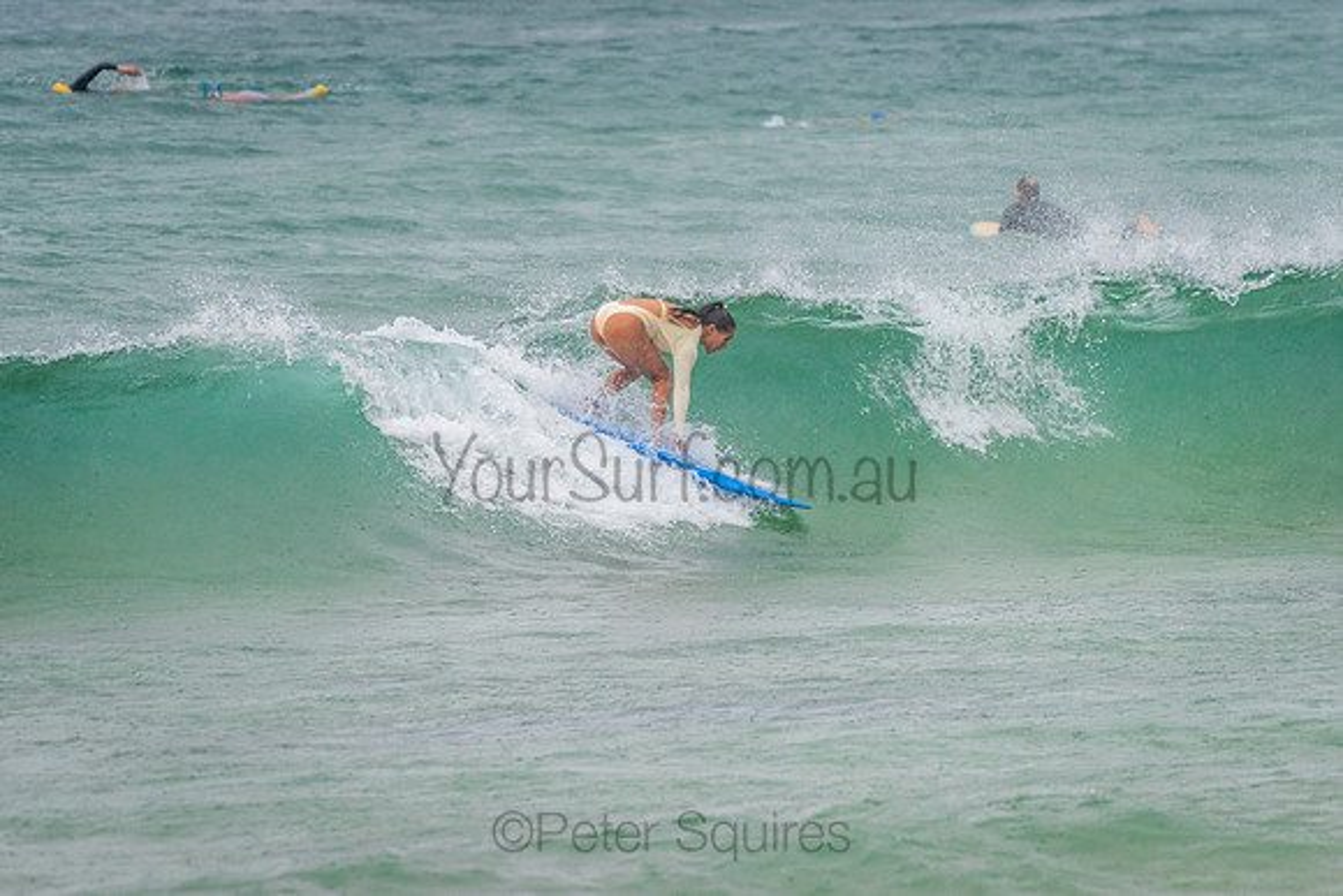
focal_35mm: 612
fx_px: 22844
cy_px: 395
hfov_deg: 3.4
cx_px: 607
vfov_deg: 2.2
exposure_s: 1/320
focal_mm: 500
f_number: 5.6
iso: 500
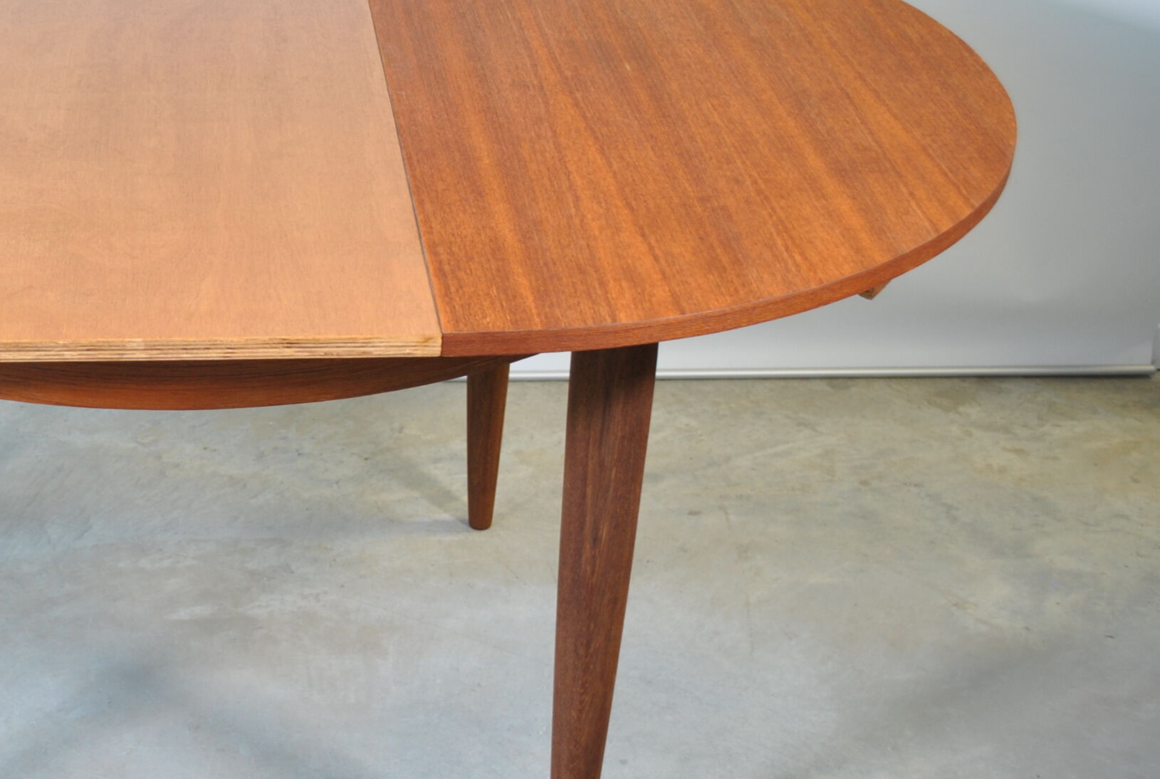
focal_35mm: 64
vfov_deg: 21.3
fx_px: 2067
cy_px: 380
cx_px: 182
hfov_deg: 30.4
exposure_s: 1/20
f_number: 4.5
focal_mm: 24
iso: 200
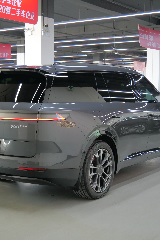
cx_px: 66
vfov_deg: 35.6
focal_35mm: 56
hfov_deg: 24.2
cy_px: 121
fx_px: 373
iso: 800
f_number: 4.1
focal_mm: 20
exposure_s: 1/15
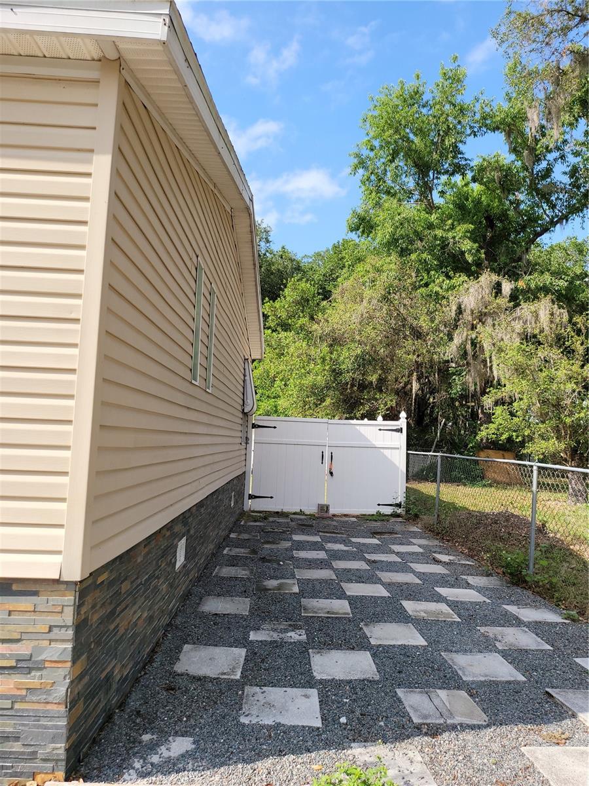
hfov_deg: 53.1
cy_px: 393
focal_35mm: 26
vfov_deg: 67.3
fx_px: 590
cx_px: 294
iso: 40
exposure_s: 1/1228
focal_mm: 5
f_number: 1.8
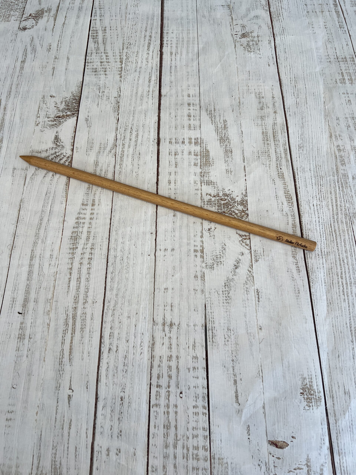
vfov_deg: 67.3
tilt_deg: -83.7
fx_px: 357
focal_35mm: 26
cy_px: 238
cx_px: 178
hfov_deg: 53.1
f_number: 1.5
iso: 32
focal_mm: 5.7
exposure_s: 1/113
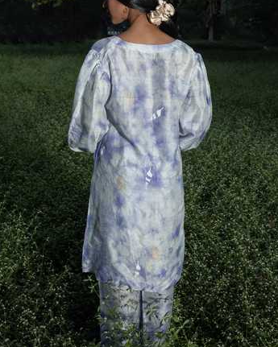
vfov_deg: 45.7
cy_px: 156
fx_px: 411
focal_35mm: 40
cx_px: 139
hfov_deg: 37.4
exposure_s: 1/200
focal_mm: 35
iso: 400
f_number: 5
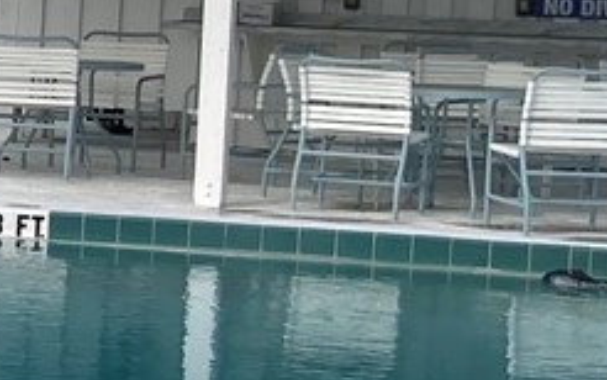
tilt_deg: -3.3
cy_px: 192
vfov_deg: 6.8
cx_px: -1103
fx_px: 3194
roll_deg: -2.3
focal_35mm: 193
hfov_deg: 9.1
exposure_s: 1/1919
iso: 20
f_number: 1.8
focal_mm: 3.99
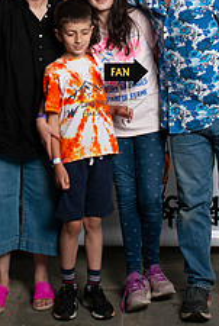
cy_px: 74
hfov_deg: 19.0
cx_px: 99
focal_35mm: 72
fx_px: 654
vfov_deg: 27.6
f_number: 5.6
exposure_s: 1/160
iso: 100
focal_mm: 24
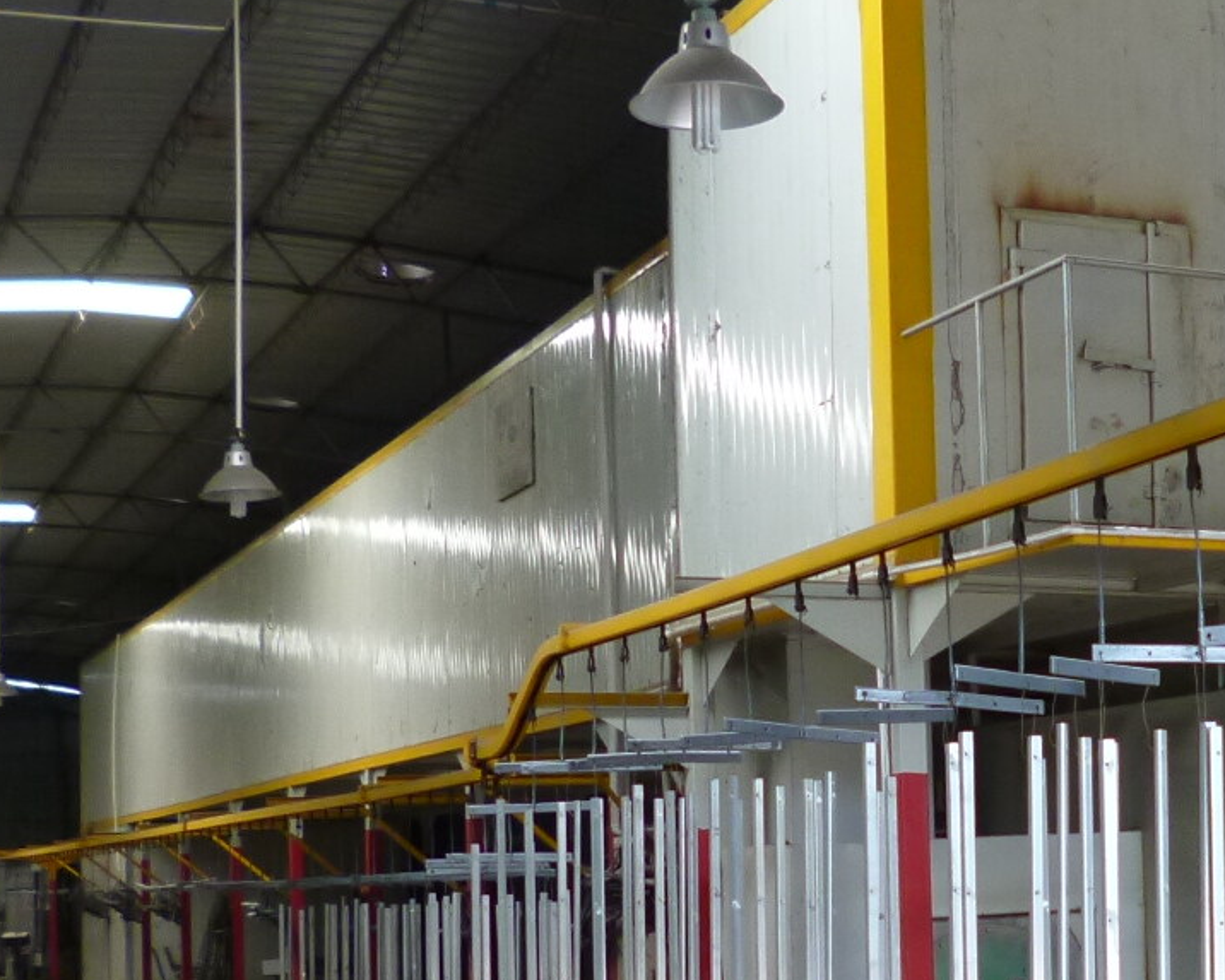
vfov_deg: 22.6
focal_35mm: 67
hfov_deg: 27.7
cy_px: 717
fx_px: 2429
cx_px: 991
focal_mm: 4.3
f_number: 2.5
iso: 160
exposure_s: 1/60
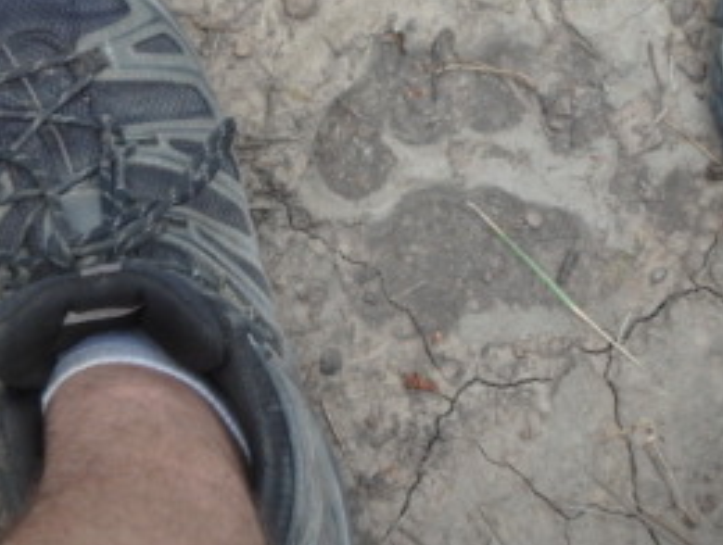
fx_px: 2553
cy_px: 158
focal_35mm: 122
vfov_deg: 12.2
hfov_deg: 16.1
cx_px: 445
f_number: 5.1
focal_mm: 13.6
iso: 400
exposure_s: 1/60
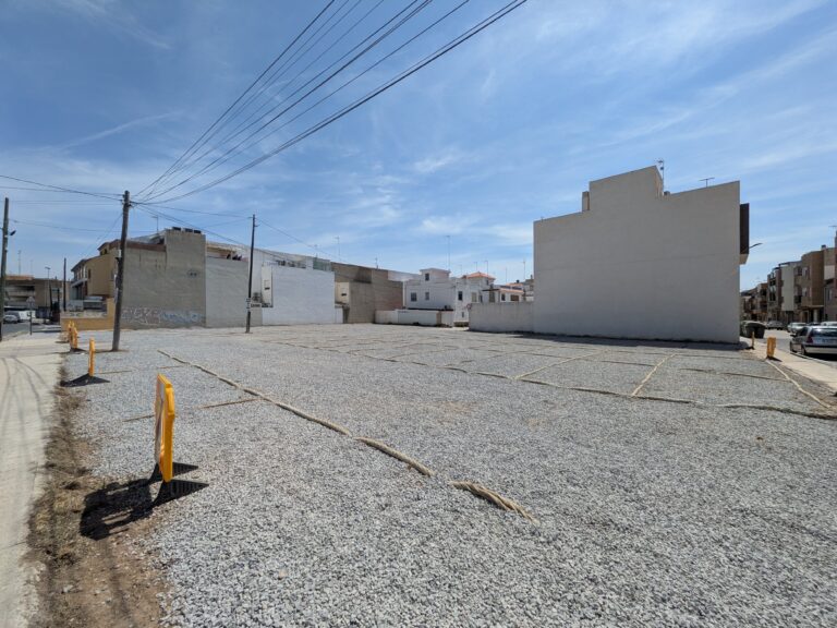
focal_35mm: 14
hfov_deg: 102.1
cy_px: 314
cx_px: 418
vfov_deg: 85.7
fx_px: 339
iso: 52
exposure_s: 1/2674
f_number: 2.2
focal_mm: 1.83
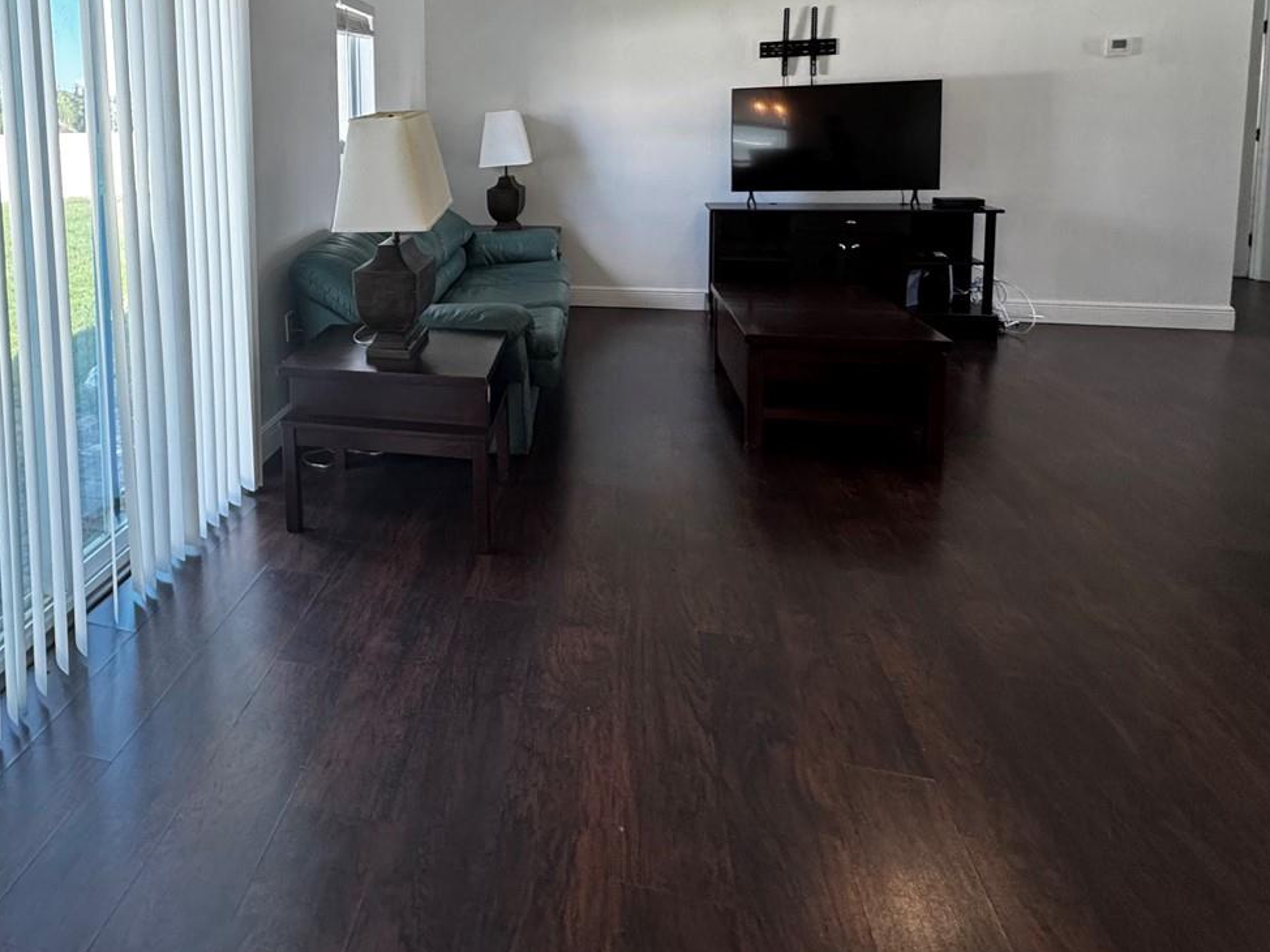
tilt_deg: -6.4
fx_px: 844
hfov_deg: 70.3
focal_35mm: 23
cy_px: 206
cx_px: 360
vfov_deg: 55.2
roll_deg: +2.2
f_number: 2.2
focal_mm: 2.22
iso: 320
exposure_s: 1/120
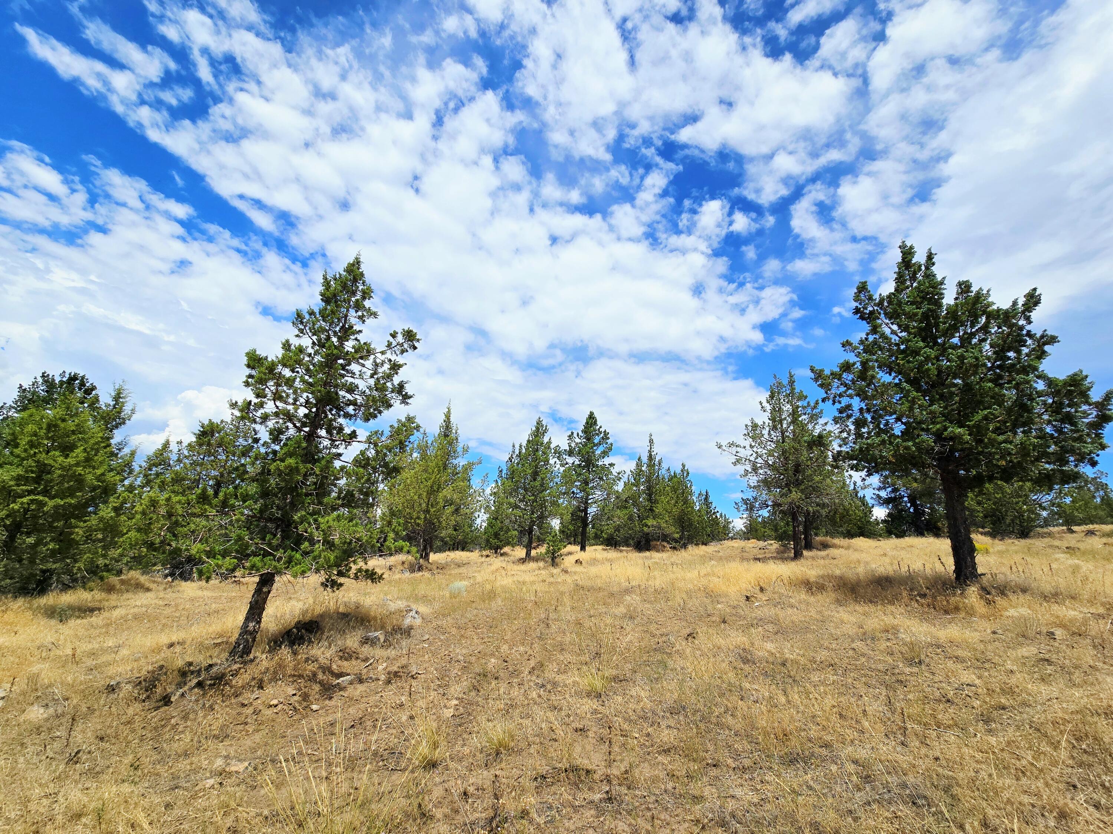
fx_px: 418
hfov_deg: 106.2
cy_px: 417
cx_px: 556
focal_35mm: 13
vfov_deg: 89.9
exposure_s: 1/5000
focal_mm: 2.2
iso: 50
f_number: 2.2
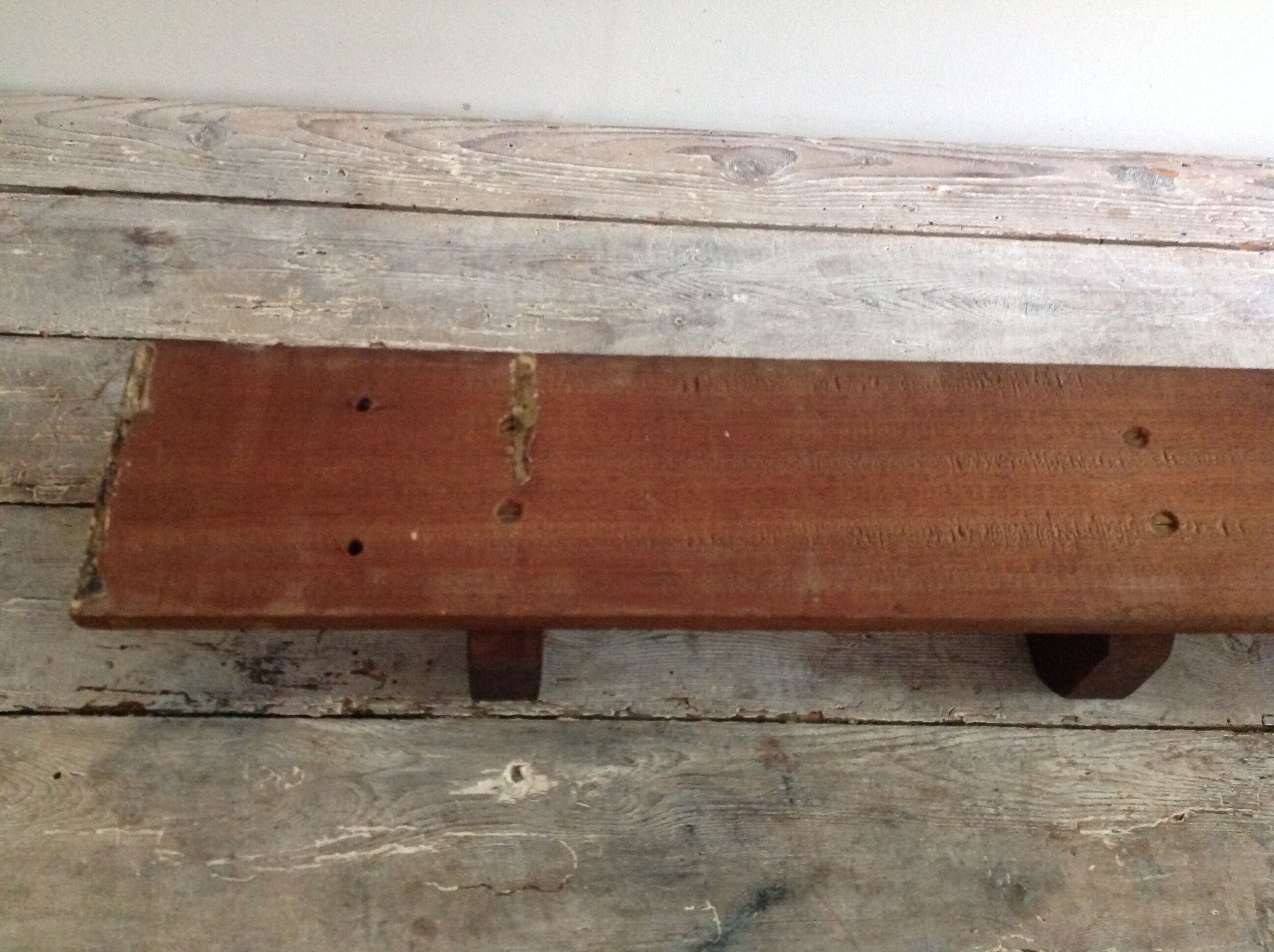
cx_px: 637
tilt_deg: -55.4
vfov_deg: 40.6
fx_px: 1286
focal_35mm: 35
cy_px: 476
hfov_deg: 52.7
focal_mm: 4.28
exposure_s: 1/15
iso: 500
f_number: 2.4
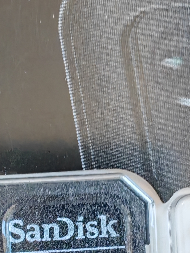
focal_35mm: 65
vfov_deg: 29.5
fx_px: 476
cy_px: 181
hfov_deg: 22.6
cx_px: 112
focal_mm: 1.96
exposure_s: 1/50
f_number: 2.2
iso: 160
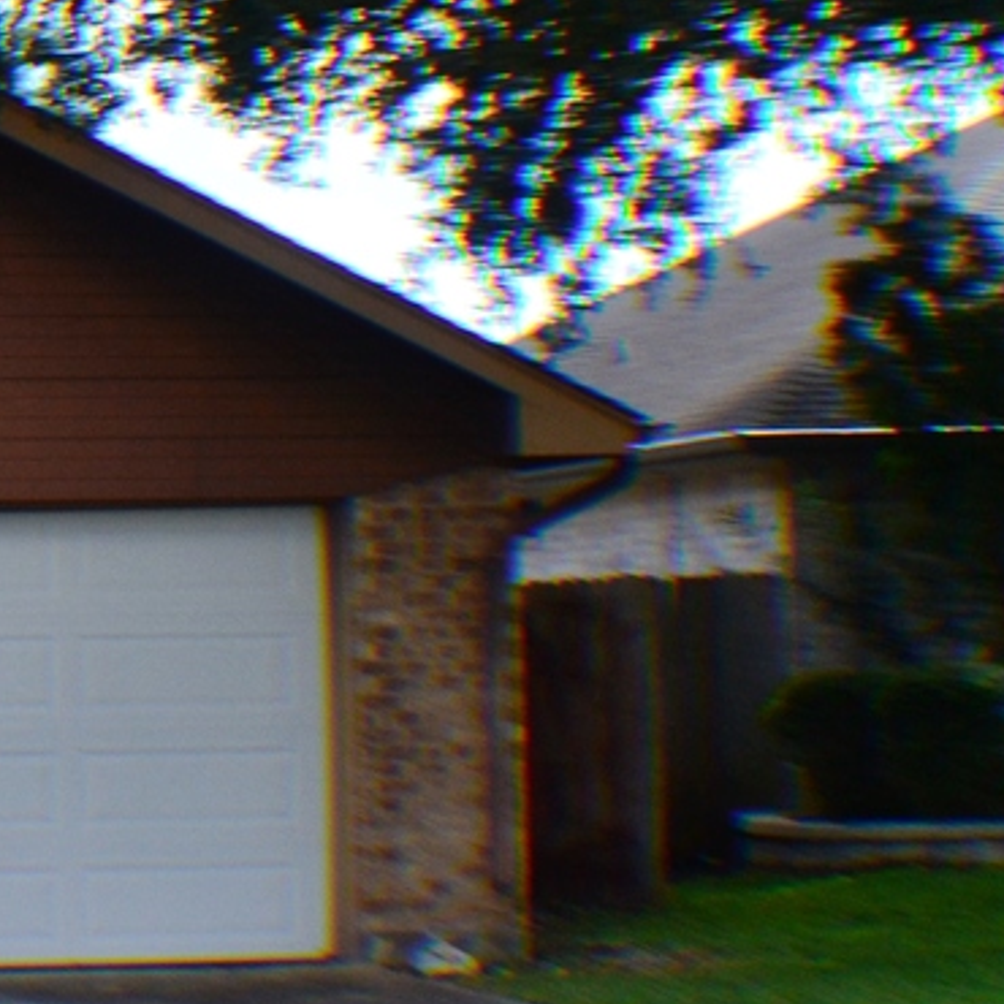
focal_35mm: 134
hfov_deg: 11.7
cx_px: -971
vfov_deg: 12.9
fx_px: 4397
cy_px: 100
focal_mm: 24
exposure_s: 1/250
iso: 400
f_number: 10
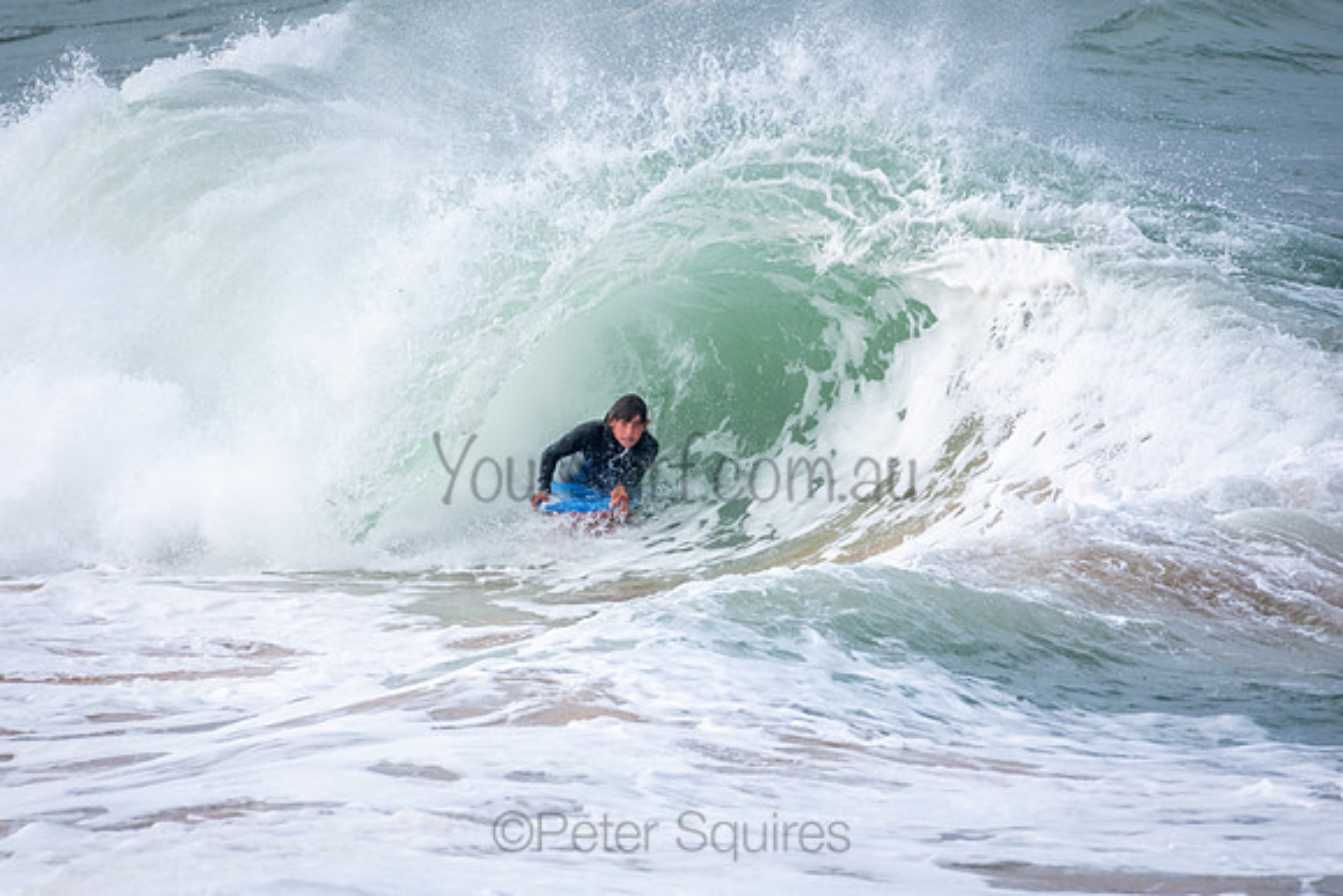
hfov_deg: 2.7
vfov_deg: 1.8
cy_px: 448
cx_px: 672
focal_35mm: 750
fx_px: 27984
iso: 220
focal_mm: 500
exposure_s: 1/1000
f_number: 5.6
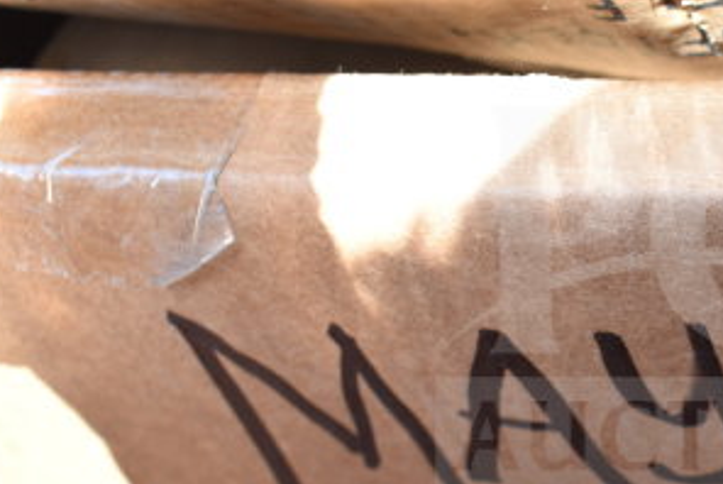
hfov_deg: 28.0
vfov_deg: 20.0
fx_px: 1367
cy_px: 299
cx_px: 708
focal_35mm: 68
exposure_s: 1/80
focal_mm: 22
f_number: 4.5
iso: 200
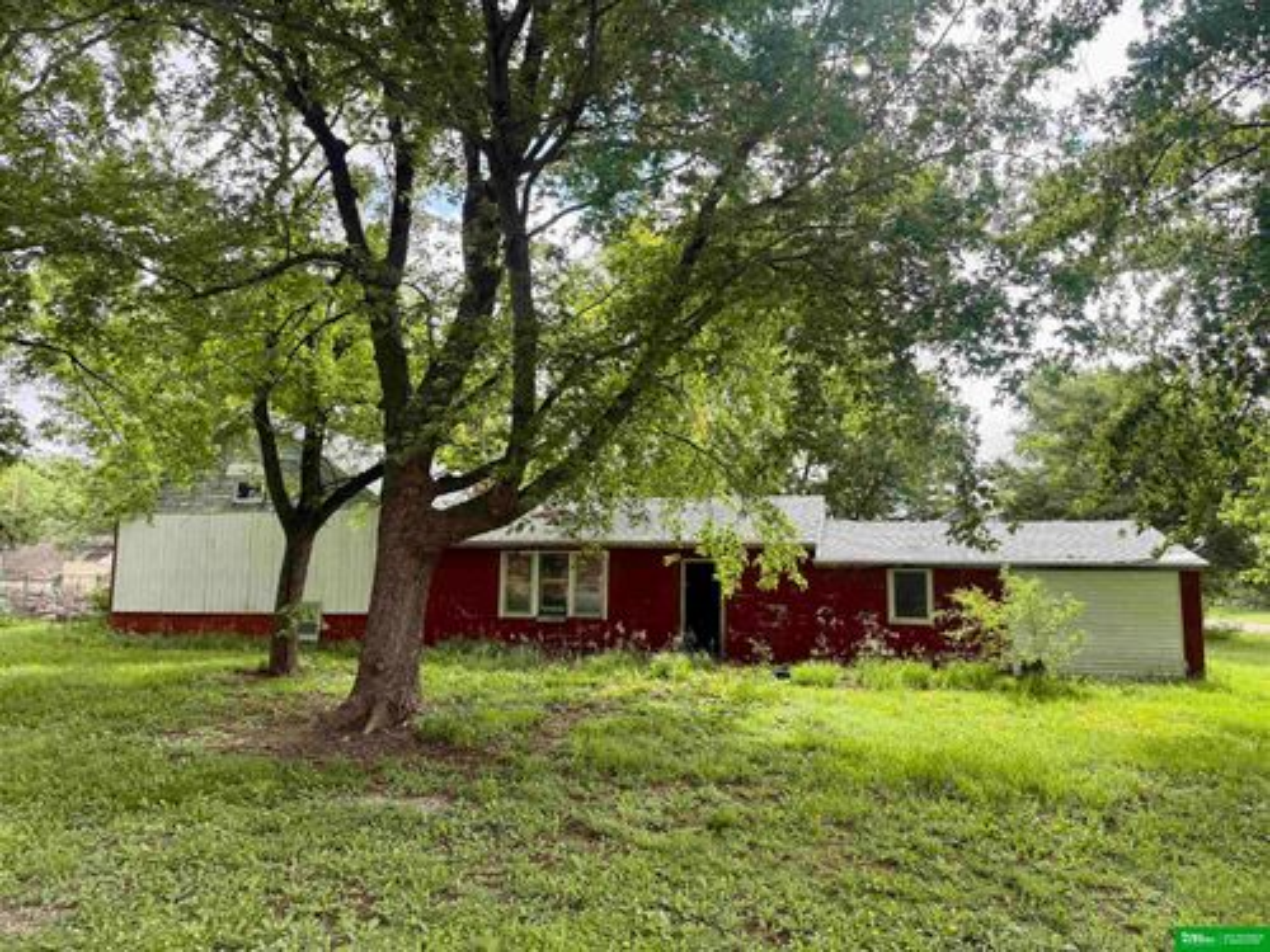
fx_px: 881
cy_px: 476
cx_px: 635
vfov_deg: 56.8
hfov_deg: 71.6
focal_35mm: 24
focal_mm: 6.76
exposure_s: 1/1292
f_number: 1.78
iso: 100
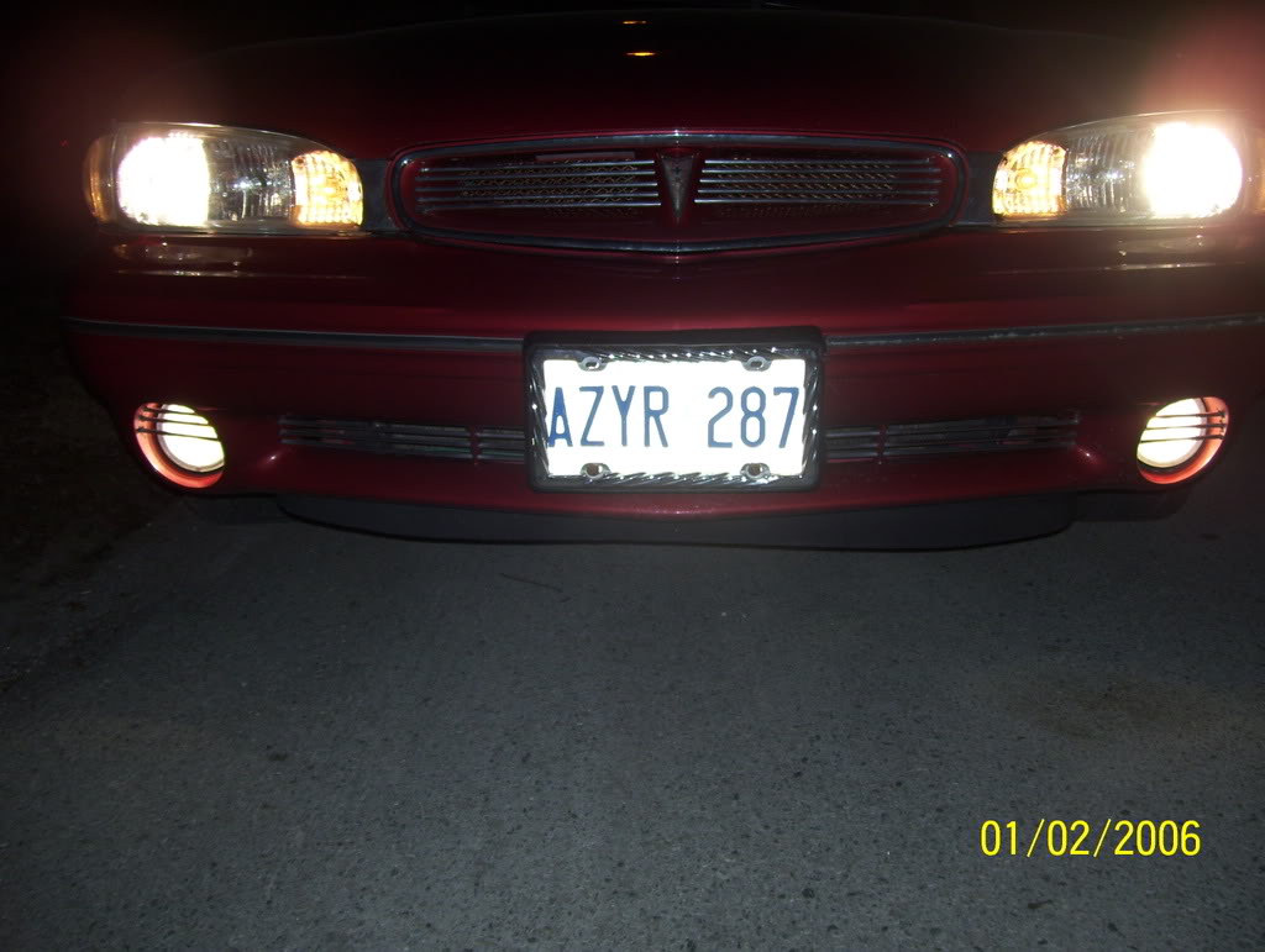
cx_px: 632
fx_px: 1317
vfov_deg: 39.7
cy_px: 476
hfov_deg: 51.3
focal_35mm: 36
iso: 80
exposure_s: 1/60
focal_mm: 6
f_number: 2.7
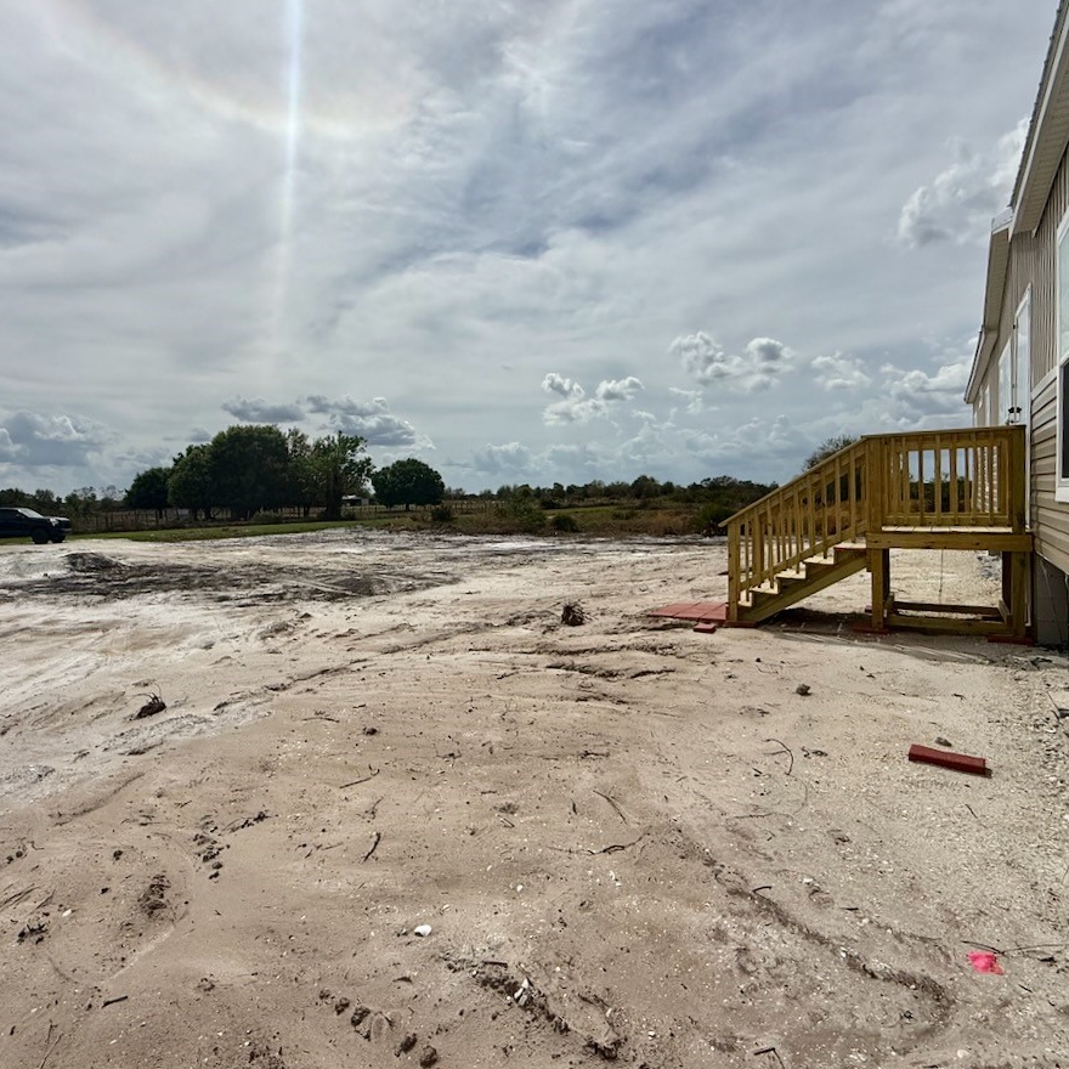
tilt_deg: -1.0
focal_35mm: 18
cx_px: 473
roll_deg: -0.9
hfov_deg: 80.4
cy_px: 520
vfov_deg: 80.7
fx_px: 629
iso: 40
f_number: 2.2
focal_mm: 2.22
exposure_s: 1/6173
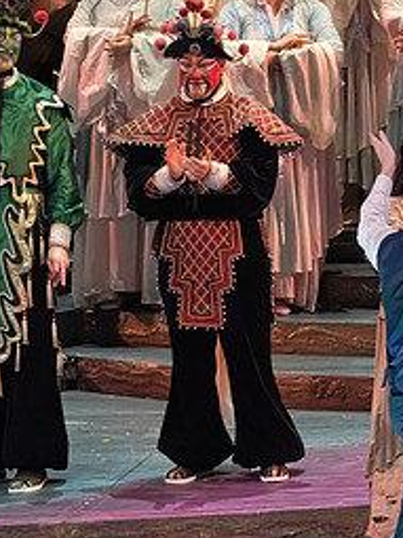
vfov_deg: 4.5
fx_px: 6789
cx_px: 546
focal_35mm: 437
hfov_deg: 3.4
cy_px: 337
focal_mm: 200
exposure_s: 1/1000
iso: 20000
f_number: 10
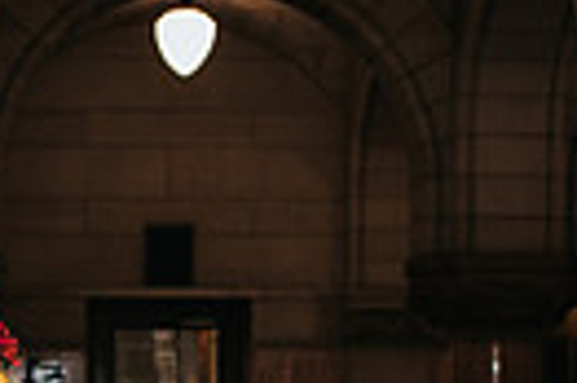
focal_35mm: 157
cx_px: 88
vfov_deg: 8.5
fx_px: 2513
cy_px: 557
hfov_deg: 13.0
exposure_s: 1/160
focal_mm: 35
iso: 1000
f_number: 4
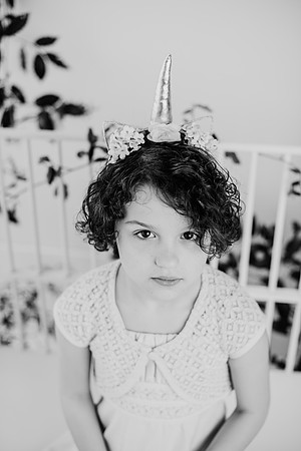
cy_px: 226
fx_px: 627
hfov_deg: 27.0
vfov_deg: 39.6
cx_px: 150
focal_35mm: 50
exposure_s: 1/160
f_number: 2.5
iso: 100
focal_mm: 50
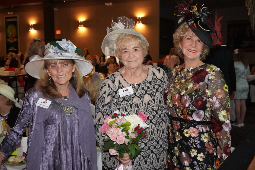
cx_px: 128
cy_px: 85
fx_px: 340
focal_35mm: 48
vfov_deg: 28.1
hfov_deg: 41.1
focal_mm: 32
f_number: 4.5
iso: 3200
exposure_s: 1/60
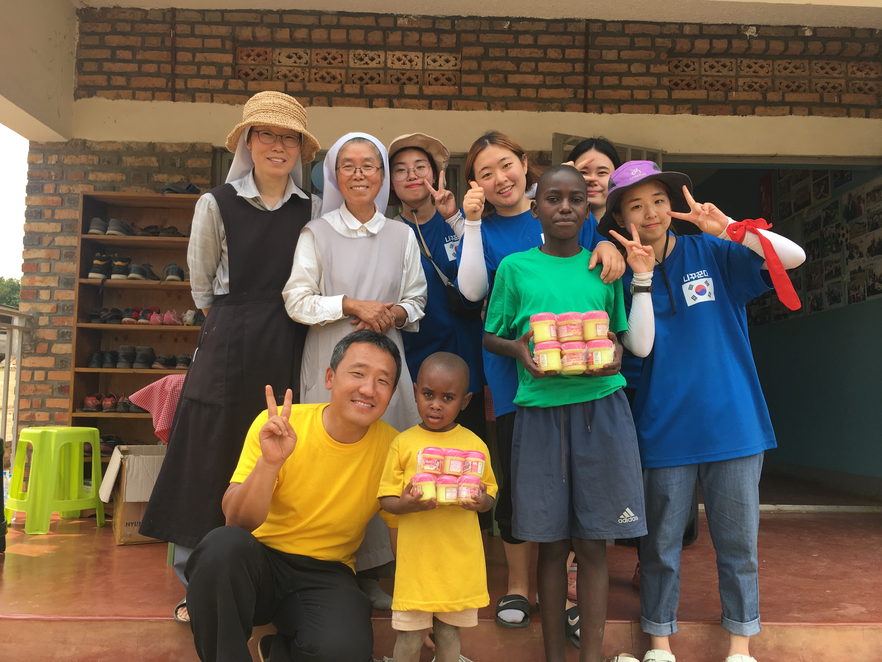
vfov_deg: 48.2
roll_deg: -0.2
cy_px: 331
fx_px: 739
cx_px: 441
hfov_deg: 61.7
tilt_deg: +4.6
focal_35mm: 29
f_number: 2.2
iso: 25
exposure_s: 1/432
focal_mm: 4.15
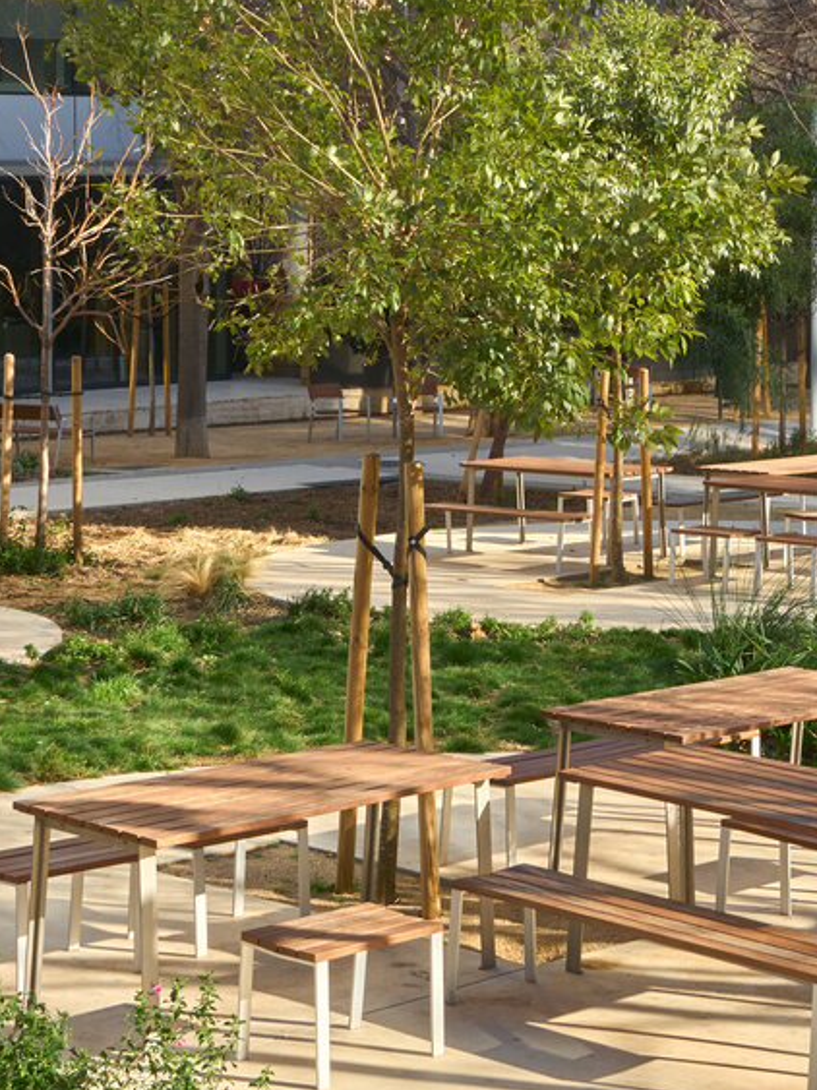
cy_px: 467
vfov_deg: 27.8
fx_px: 2204
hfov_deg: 21.0
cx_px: 473
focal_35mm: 70
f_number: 16
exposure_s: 1/80
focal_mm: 41
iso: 200
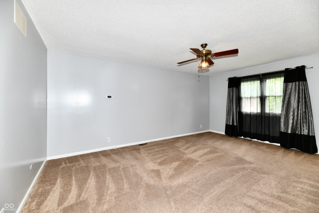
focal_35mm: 14
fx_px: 124
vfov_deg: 81.2
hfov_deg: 104.3
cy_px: 106
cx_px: 160
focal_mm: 14
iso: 640
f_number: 6.3
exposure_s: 1/60
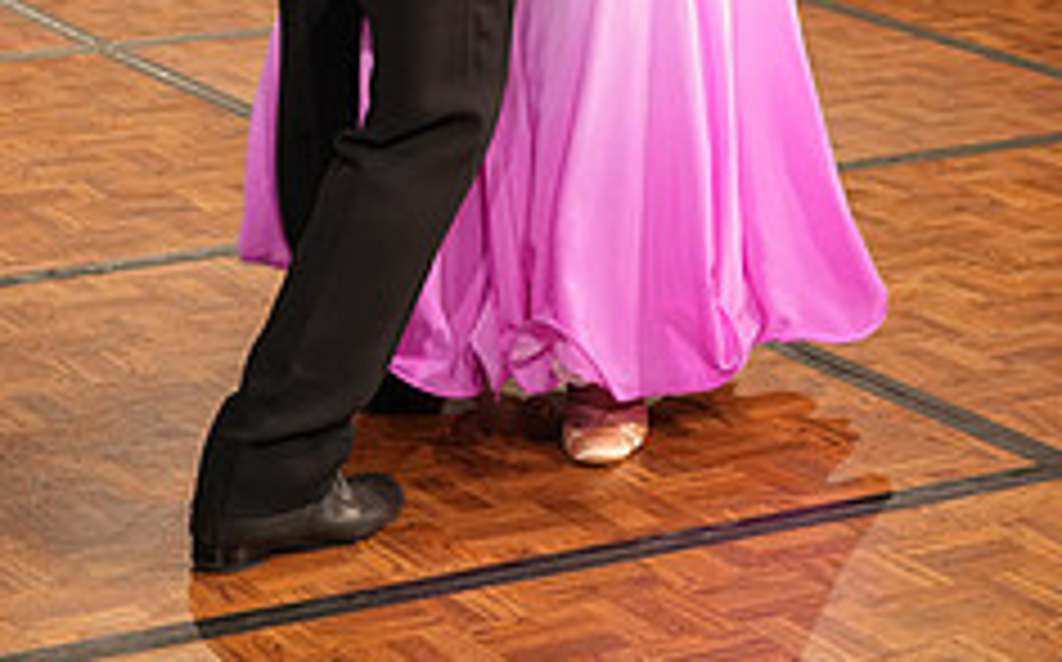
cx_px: 421
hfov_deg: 17.0
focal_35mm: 123
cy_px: -428
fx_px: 3557
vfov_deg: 10.2
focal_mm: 49
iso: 1250
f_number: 4.5
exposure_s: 1/200
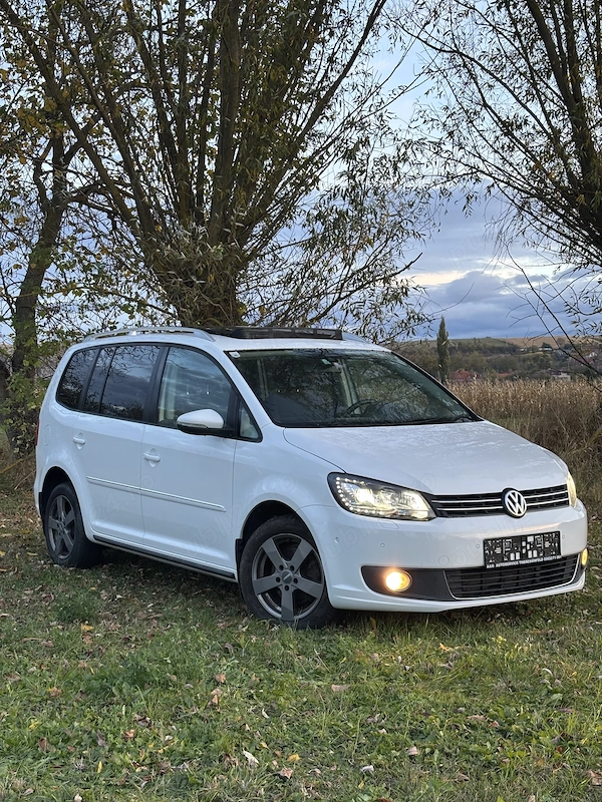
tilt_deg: -0.6
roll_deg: +0.4
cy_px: 401
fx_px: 1206
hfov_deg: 28.0
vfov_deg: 36.8
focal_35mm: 52
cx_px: 301
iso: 40
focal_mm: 5.96
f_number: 1.6
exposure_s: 1/50
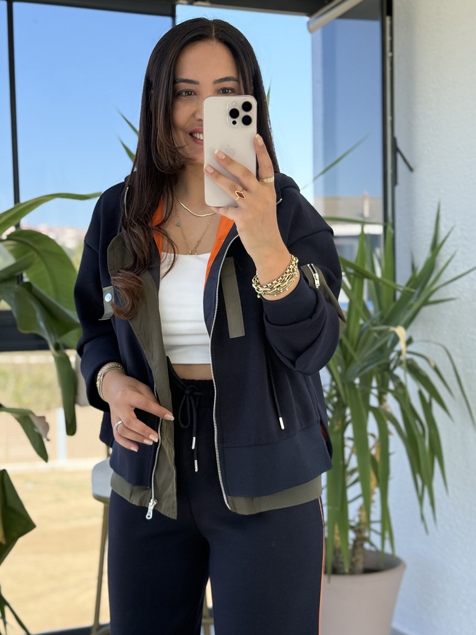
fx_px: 1045
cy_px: 320
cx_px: 227
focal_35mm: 57
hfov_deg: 25.7
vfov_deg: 33.8
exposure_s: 1/786
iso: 100
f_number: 1.78
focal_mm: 6.76
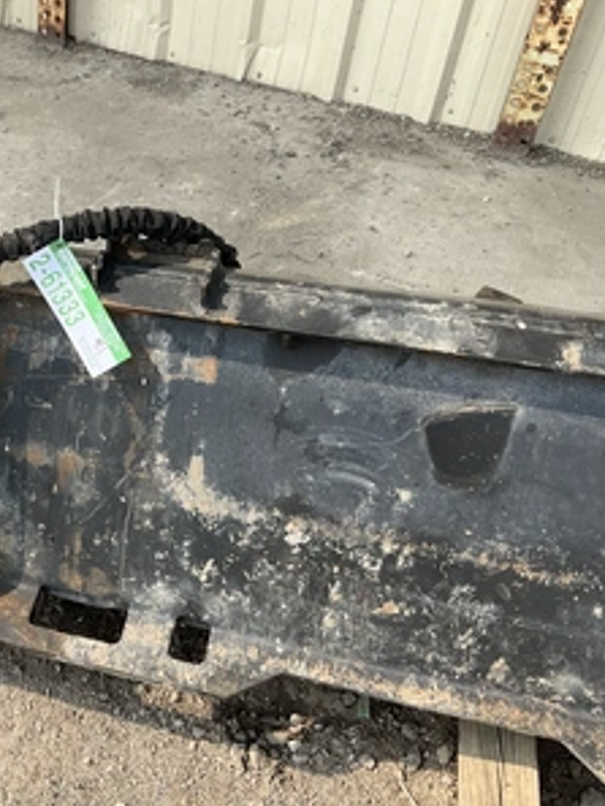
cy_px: 402
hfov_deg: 35.6
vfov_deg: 47.8
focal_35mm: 39
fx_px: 908
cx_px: 114
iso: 25
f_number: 1.8
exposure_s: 1/606
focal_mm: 3
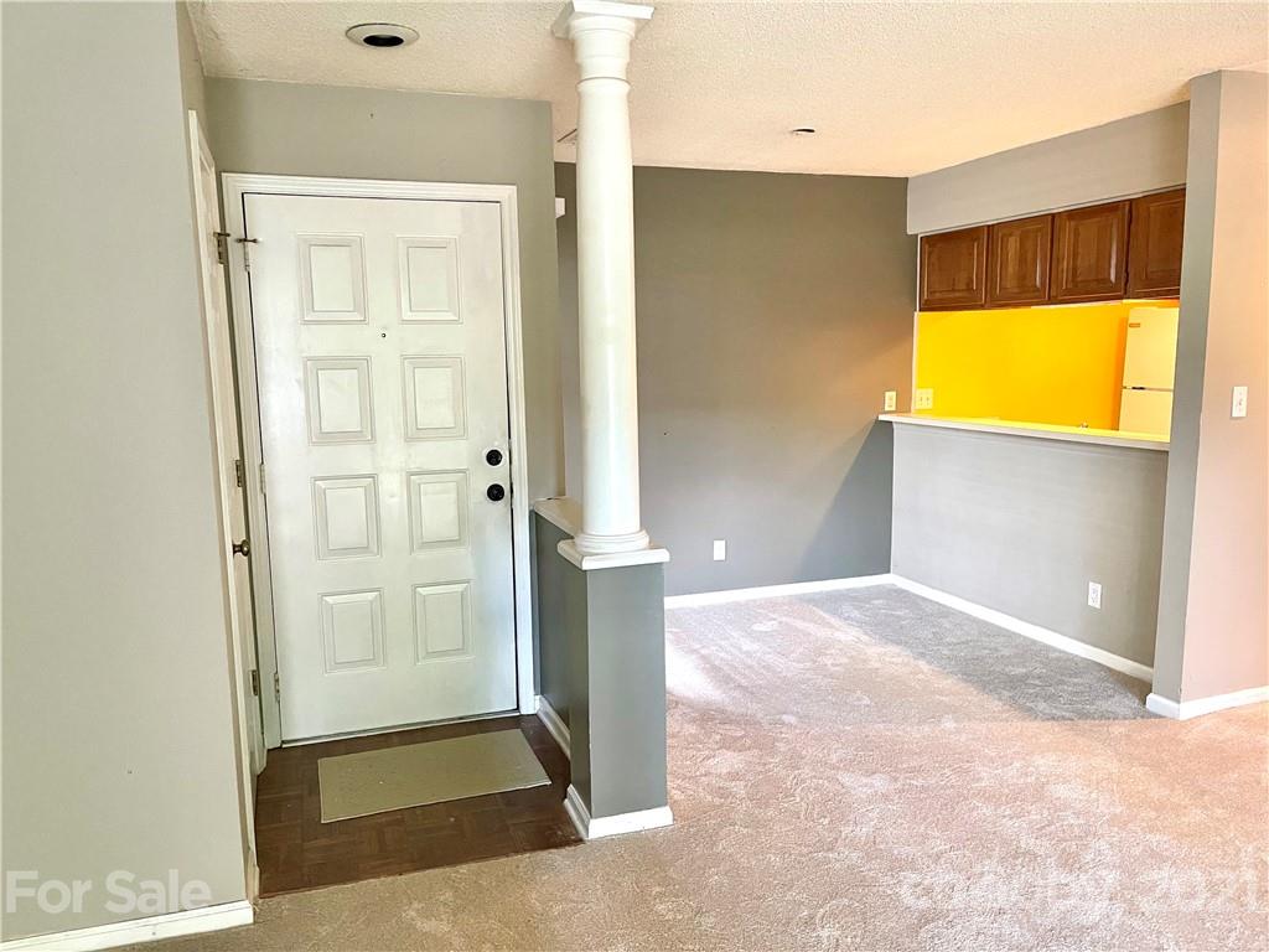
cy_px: 476
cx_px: 634
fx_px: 953
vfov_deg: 53.1
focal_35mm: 26
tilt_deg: -7.7
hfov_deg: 67.3
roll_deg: +0.6
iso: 400
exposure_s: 1/60
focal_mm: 5.1
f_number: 1.6
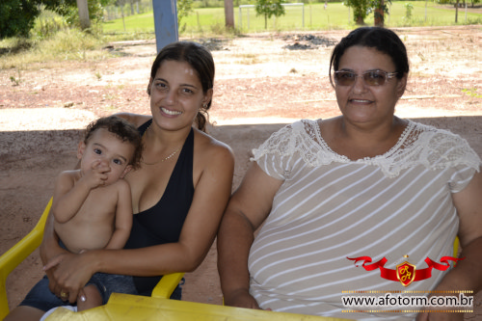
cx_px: 241
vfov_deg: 31.9
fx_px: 562
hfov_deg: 46.4
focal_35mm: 42
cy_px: 160
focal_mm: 28
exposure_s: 1/200
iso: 100
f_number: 4.5
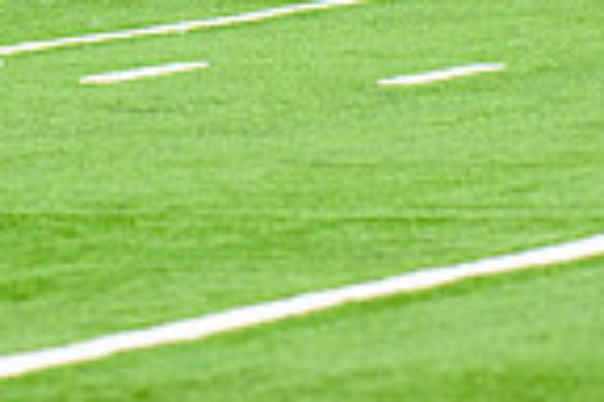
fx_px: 8439
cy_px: -358
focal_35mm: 503
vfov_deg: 2.7
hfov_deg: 4.1
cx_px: 252
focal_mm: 125
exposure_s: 1/400
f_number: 2.8
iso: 1250
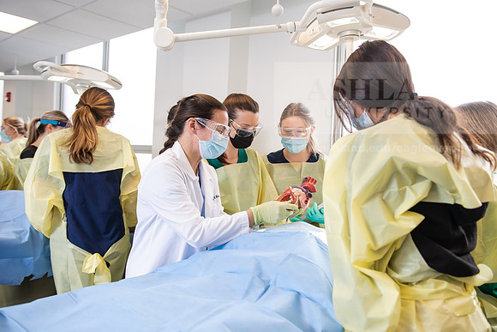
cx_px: 248
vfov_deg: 45.0
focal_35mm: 29
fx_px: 400
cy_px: 166
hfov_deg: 63.6
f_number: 3.5
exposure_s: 1/200
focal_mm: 29
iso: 500
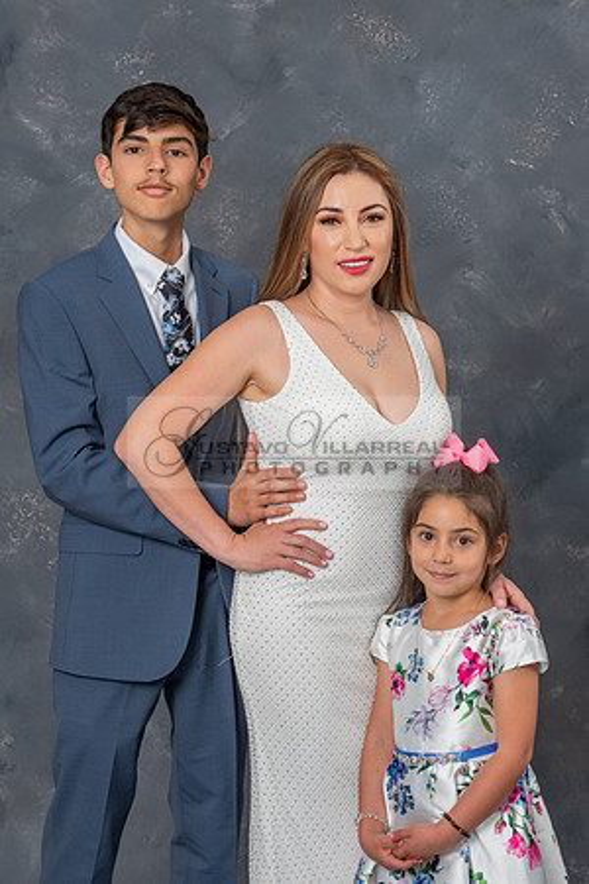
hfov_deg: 16.9
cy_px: 413
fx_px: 1984
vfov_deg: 25.1
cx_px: 353
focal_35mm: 81
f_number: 5.6
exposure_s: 1/160
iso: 200
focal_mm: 48
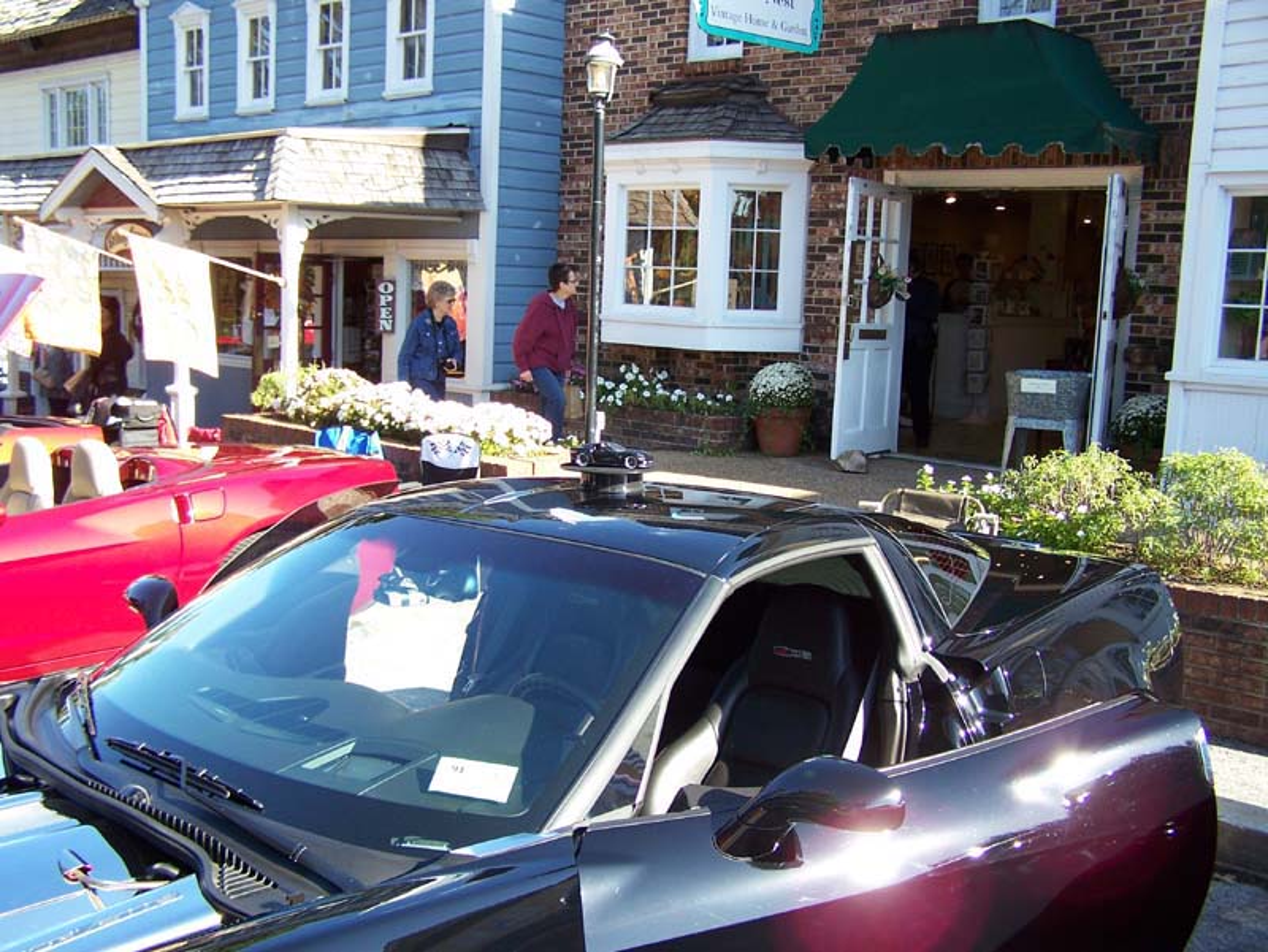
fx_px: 1393
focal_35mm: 38
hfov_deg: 49.0
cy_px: 476
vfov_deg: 37.8
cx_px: 634
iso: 80
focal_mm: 6.3
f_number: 2.8
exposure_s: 1/200
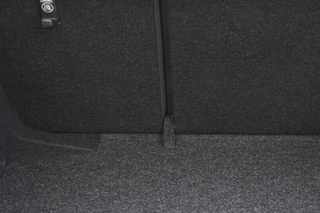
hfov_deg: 31.1
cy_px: 123
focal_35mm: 64
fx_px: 569
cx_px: 223
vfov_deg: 21.2
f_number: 2.8
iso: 1000
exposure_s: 1/40
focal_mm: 24
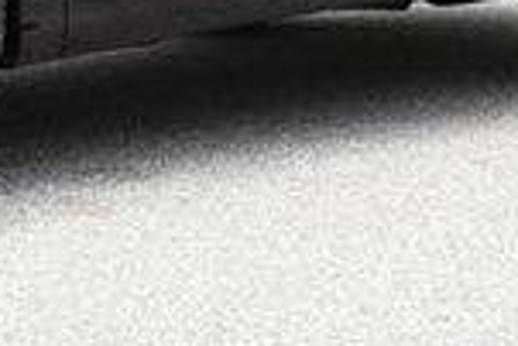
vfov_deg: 6.1
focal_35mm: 221
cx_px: -103
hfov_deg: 9.2
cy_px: -356
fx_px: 3183
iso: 200
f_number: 7.1
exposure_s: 1/250
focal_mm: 26
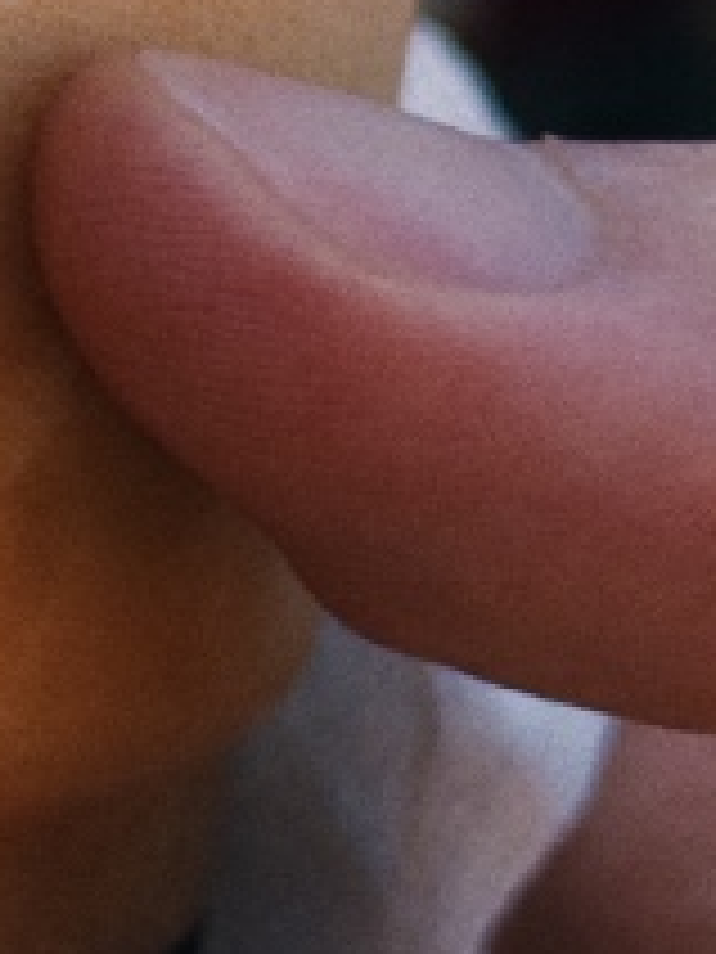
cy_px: 256
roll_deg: -1.7
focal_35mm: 183
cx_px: -527
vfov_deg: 10.8
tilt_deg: -4.5
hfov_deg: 7.9
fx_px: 5047
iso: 80
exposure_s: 1/912
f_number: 1.78
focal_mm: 6.76
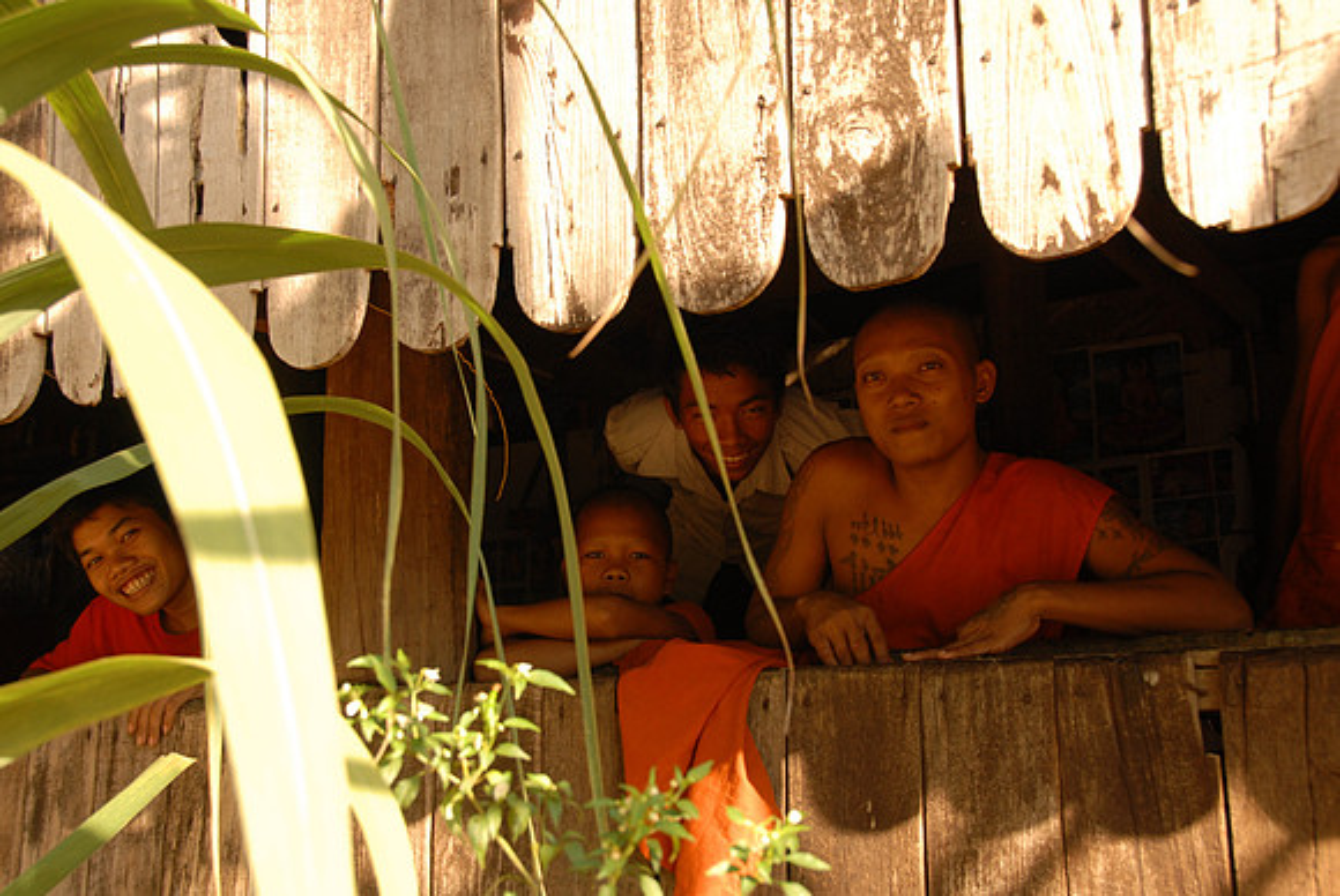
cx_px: 670
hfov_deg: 38.8
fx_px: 1900
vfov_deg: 26.5
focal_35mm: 51
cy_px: 448
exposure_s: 1/125
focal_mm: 34
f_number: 5.6
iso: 250
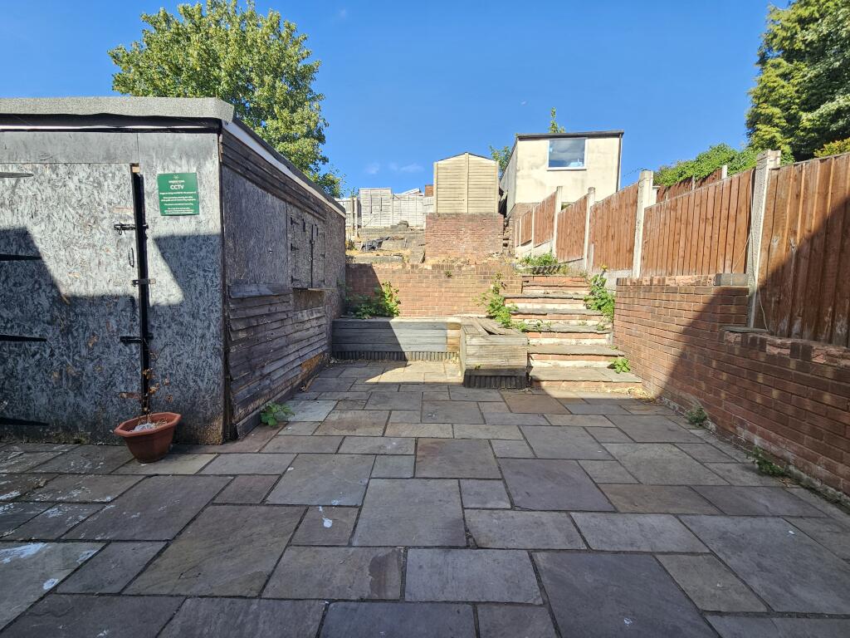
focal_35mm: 13
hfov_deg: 106.2
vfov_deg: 89.9
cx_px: 425
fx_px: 319
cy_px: 319
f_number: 2.2
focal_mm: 2.2
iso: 50
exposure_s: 1/922
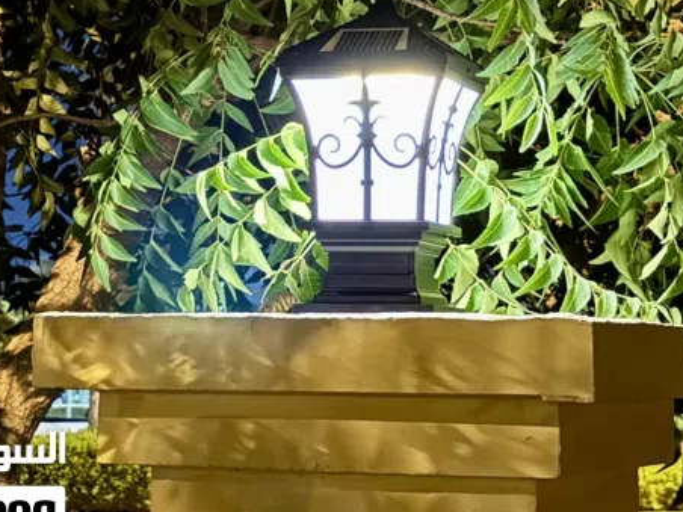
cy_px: 213
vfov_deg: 21.6
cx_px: 293
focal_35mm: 68
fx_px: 1342
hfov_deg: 28.5
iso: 500
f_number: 1.78
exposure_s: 1/5
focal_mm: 6.76
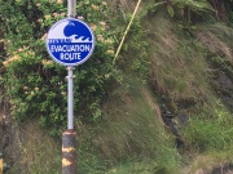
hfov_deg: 32.6
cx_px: 97
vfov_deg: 23.9
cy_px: 6
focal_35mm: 59
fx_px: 397
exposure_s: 1/137
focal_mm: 4.15
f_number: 2.2
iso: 25
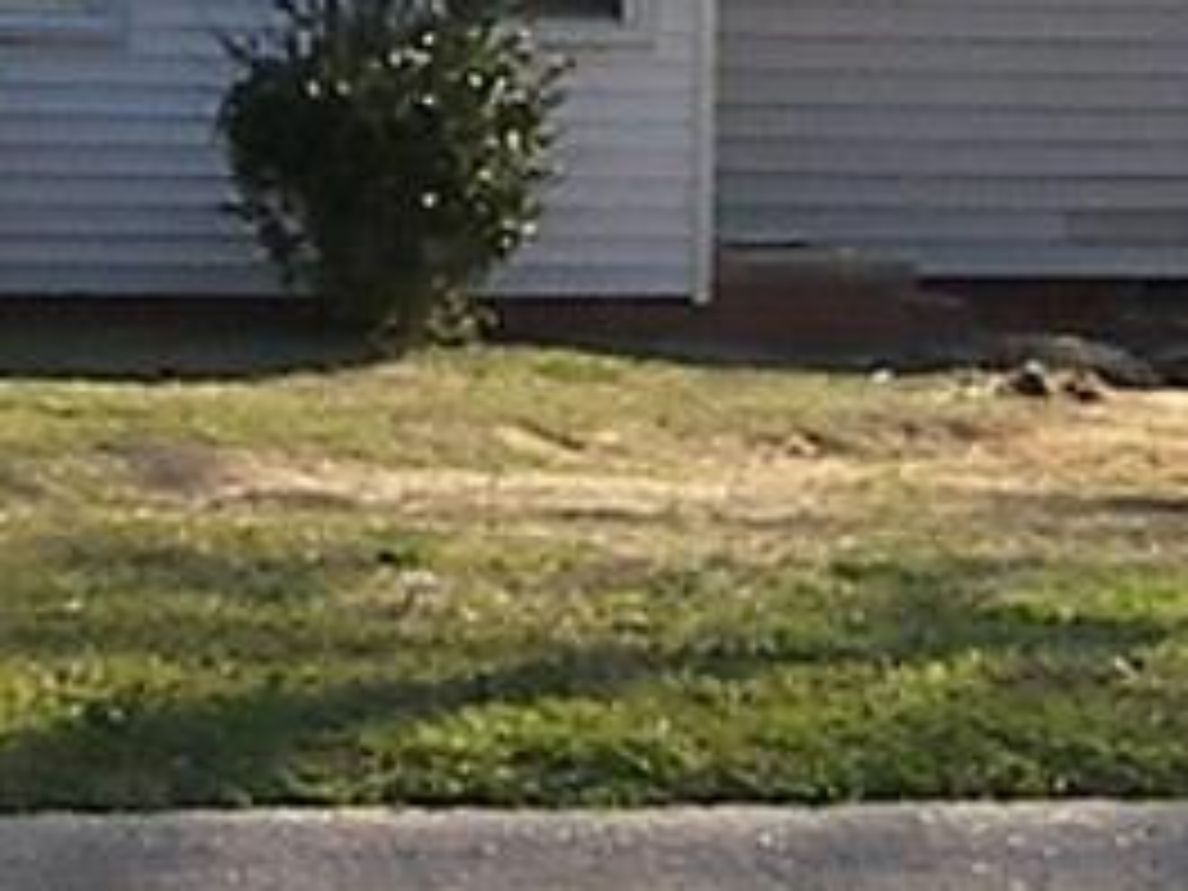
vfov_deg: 11.1
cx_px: 324
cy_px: -40
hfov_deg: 14.9
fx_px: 4530
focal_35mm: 132
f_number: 4.5
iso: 400
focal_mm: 7.1
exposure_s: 1/3200
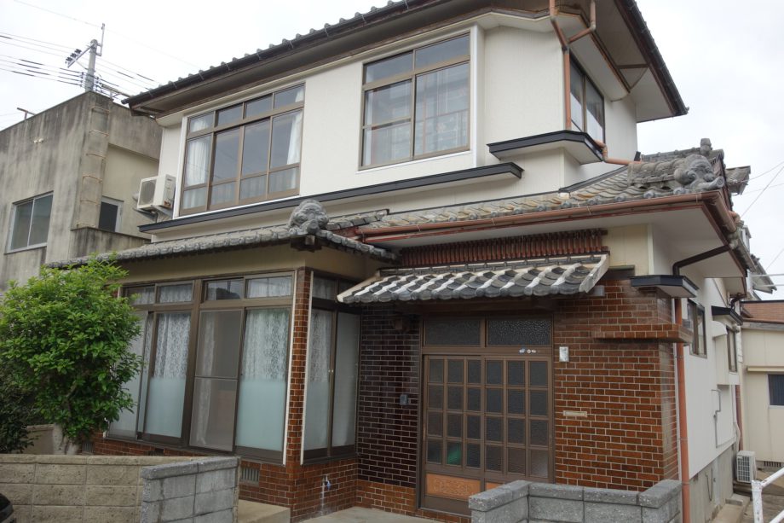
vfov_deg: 46.4
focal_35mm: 28
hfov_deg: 65.5
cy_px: 262
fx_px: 610
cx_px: 392
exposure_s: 1/100
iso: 125
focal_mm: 10.4
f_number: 5
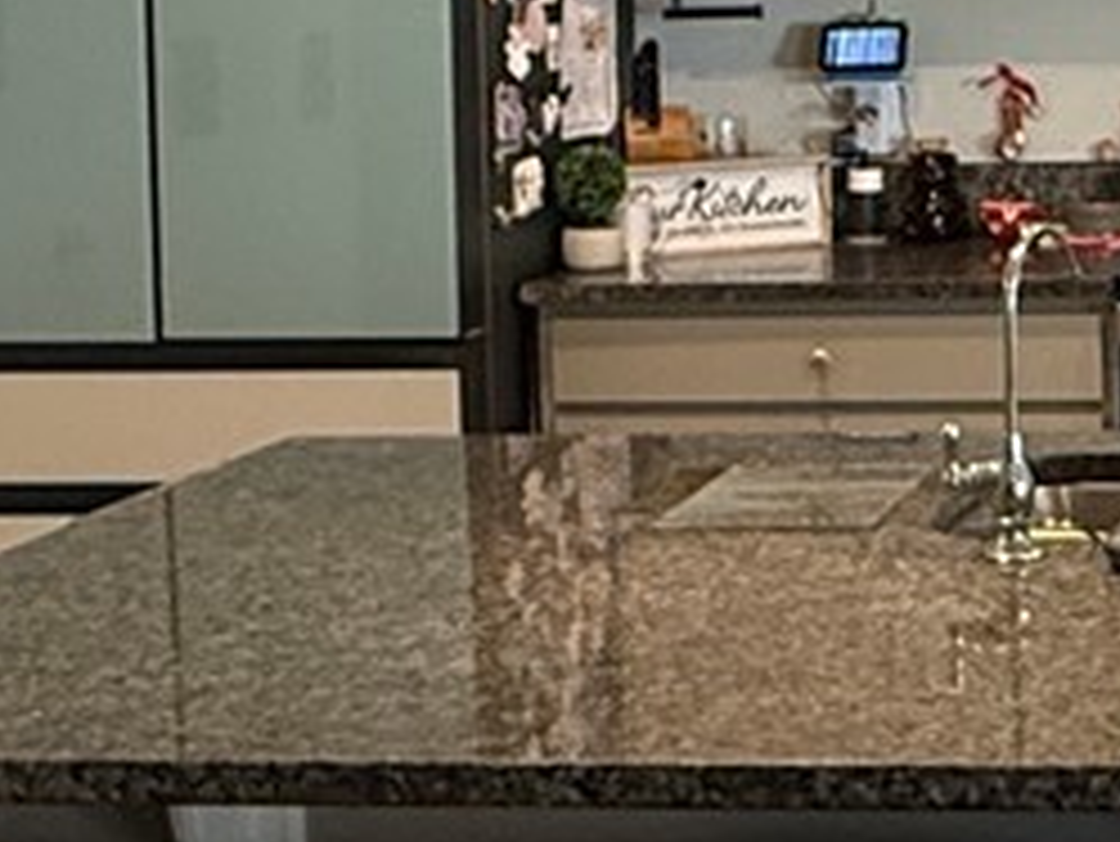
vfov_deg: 16.2
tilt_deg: -3.7
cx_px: 1313
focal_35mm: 90
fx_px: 2913
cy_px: 63
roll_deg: +2.2
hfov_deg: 20.5
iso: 250
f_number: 2.2
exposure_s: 1/60
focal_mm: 2.22
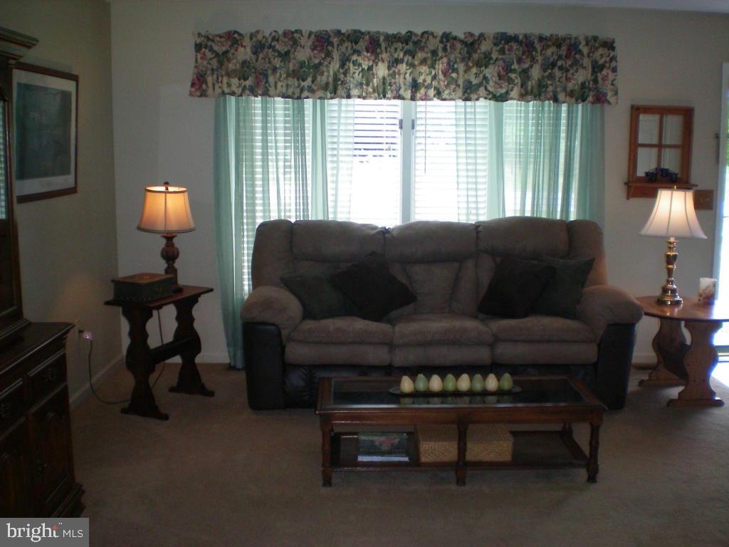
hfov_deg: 49.0
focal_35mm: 38
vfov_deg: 37.7
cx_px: 364
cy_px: 274
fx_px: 800
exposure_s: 1/60
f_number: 3.1
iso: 100
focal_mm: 6.3
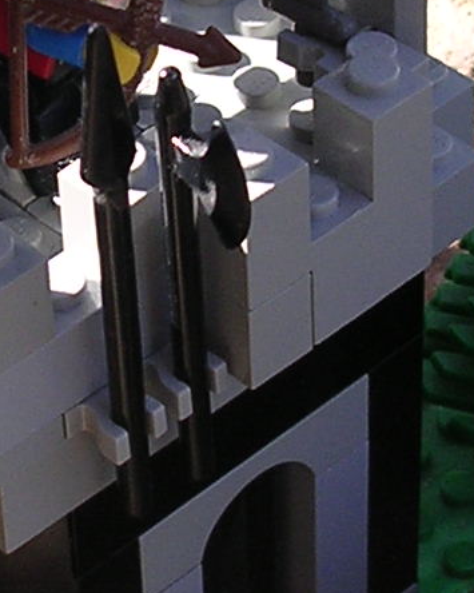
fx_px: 3000
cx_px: 104
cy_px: 247
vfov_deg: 11.3
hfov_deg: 9.0
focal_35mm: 171
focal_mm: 5.8
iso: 100
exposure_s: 1/303
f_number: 2.8
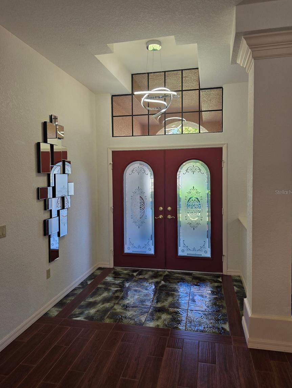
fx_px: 270
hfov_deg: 56.8
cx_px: 147
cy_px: 192
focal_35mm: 24
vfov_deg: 71.6
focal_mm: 6.3
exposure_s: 1/120
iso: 50
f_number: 1.7
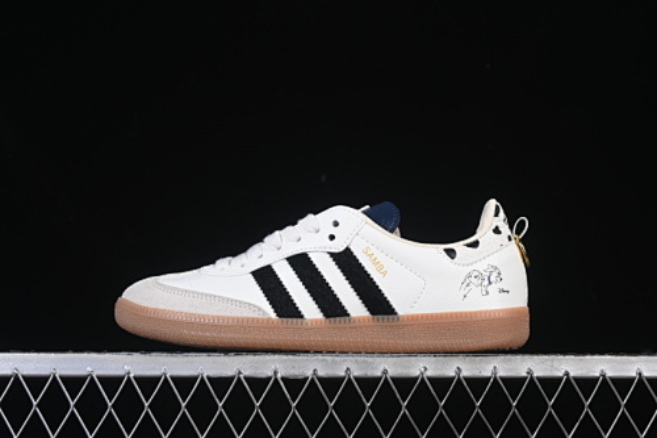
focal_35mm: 75
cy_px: 219
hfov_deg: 27.0
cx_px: 328
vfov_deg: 18.2
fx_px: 1368
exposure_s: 1/100
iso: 160
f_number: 8
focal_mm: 50
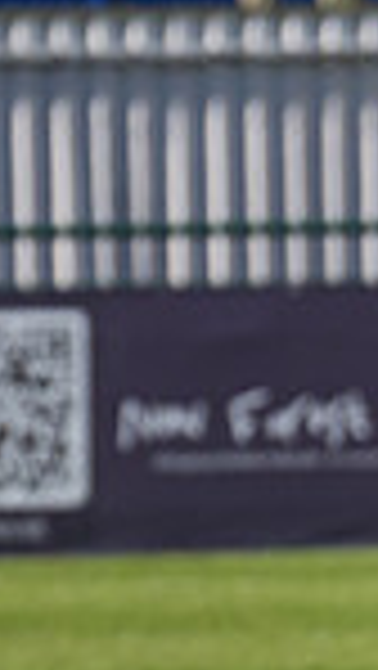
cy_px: 452
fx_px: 30009
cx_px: -1112
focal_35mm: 1687
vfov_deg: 1.3
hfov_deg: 0.7
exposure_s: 1/2000
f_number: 4
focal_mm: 200
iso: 200
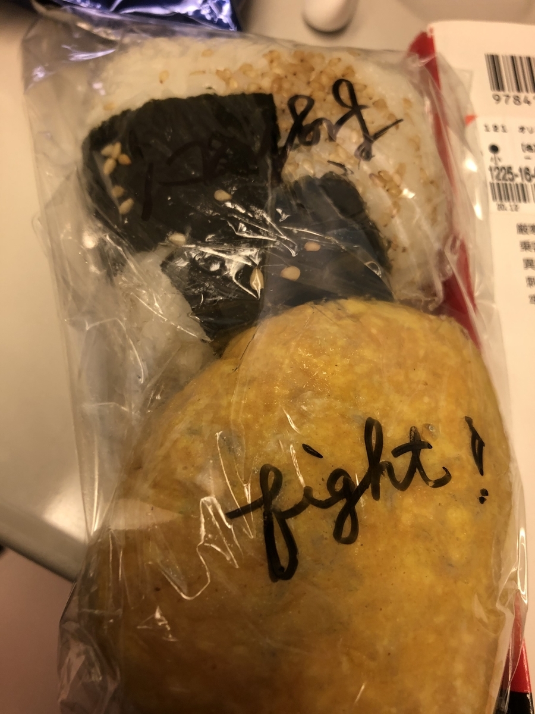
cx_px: 268
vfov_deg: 63.4
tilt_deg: -65.8
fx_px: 577
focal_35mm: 28
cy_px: 357
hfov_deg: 49.7
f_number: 1.8
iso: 40
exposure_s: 1/20
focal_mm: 3.99
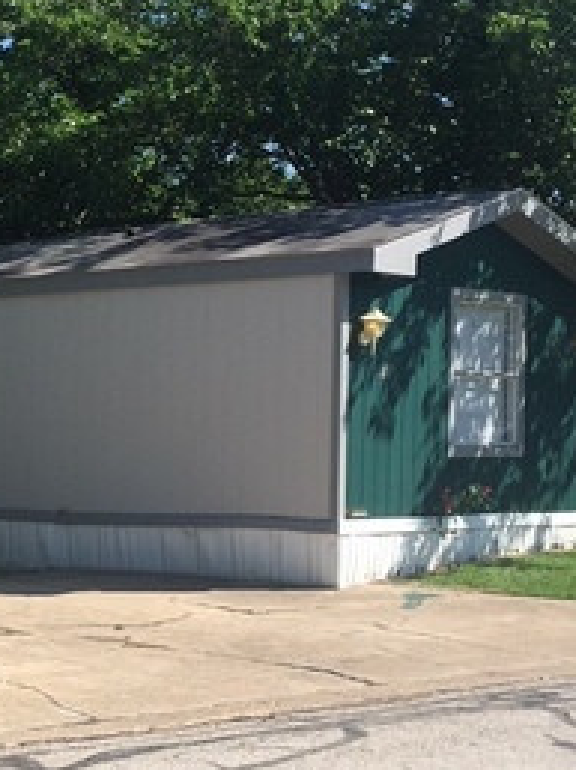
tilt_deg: -1.8
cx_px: -84
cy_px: 479
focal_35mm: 75
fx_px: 1667
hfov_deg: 18.7
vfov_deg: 25.9
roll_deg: -1.4
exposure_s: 1/1464
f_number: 2.2
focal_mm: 4.15
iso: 32
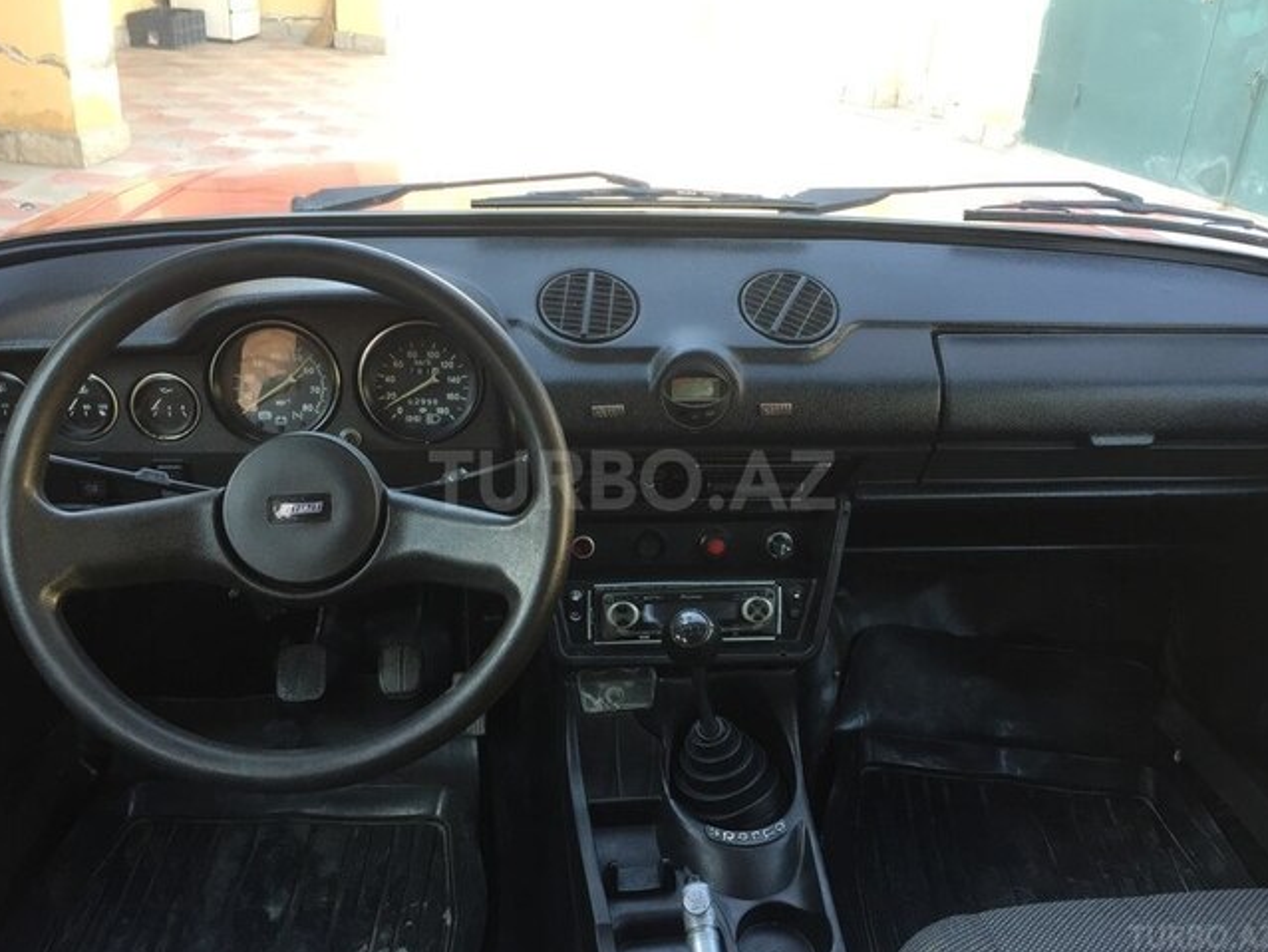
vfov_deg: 46.8
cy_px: 480
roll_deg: -4.7
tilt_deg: -27.0
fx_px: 1099
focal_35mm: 30
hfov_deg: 59.9
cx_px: 632
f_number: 2.2
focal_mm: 4.15
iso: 50
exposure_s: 1/100
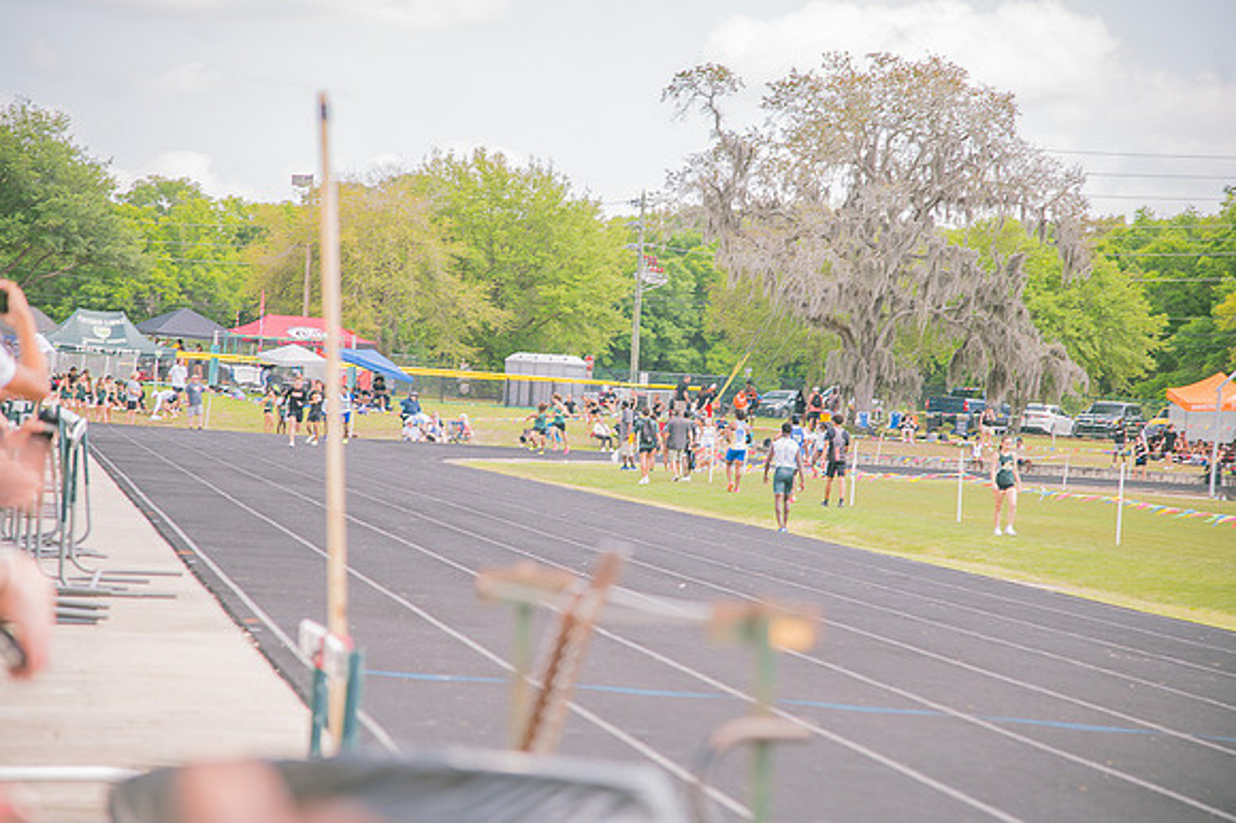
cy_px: 412
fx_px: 4117
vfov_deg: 11.4
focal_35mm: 120
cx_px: 618
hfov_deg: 17.1
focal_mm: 120
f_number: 4
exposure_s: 1/200
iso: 200
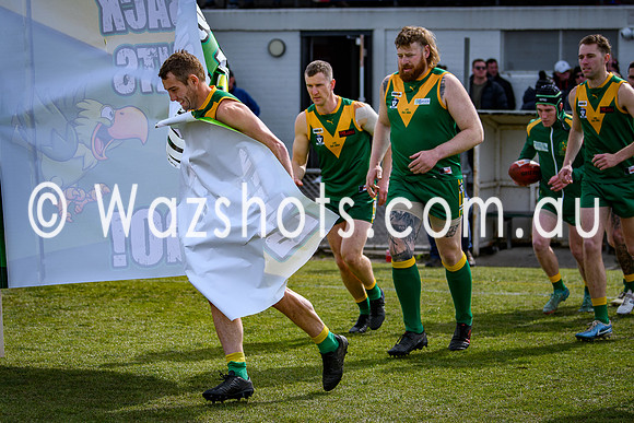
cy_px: 212
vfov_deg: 10.9
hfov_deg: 16.2
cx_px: 253
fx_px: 2224
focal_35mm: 126
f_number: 2.8
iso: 200
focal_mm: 70
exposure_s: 1/5000
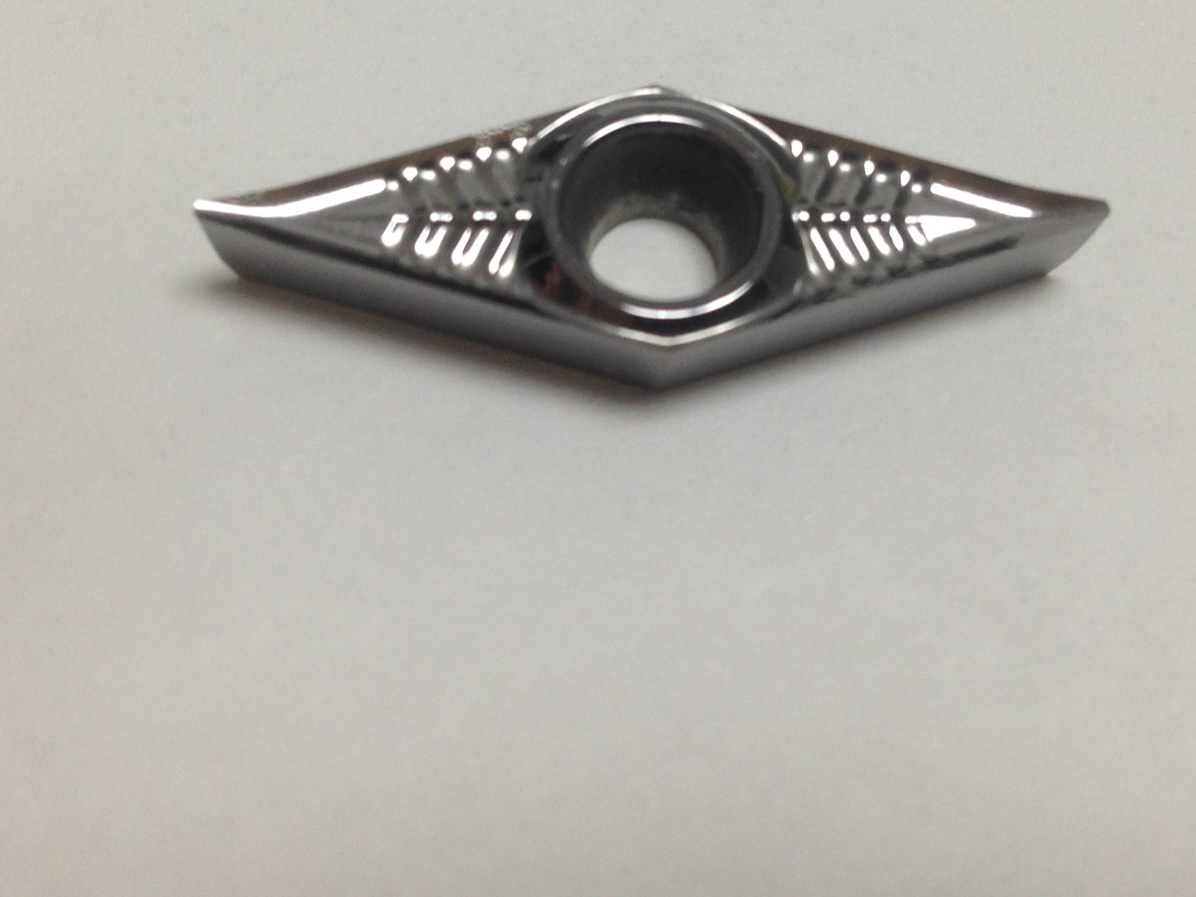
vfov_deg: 27.3
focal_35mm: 53
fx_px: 1831
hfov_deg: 36.1
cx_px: 667
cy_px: 265
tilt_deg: -63.5
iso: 50
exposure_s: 1/40
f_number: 2.4
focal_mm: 4.12
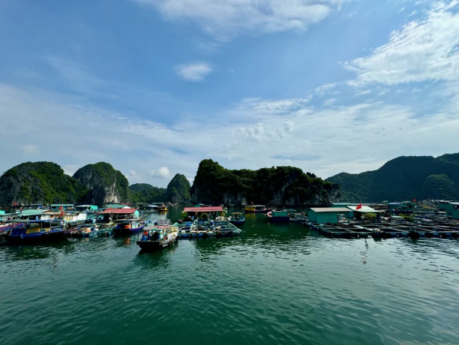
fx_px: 186
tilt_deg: +8.8
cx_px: 230
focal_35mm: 14
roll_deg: +0.2
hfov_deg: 102.1
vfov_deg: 85.7
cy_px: 172
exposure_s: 1/4630
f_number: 2.2
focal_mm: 2.22
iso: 40
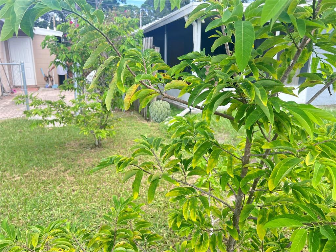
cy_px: 126
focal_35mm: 26
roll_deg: -2.6
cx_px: 168
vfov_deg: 53.1
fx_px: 252
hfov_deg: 67.3
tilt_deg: -9.9
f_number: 1.5
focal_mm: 5.7
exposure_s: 1/528
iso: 50
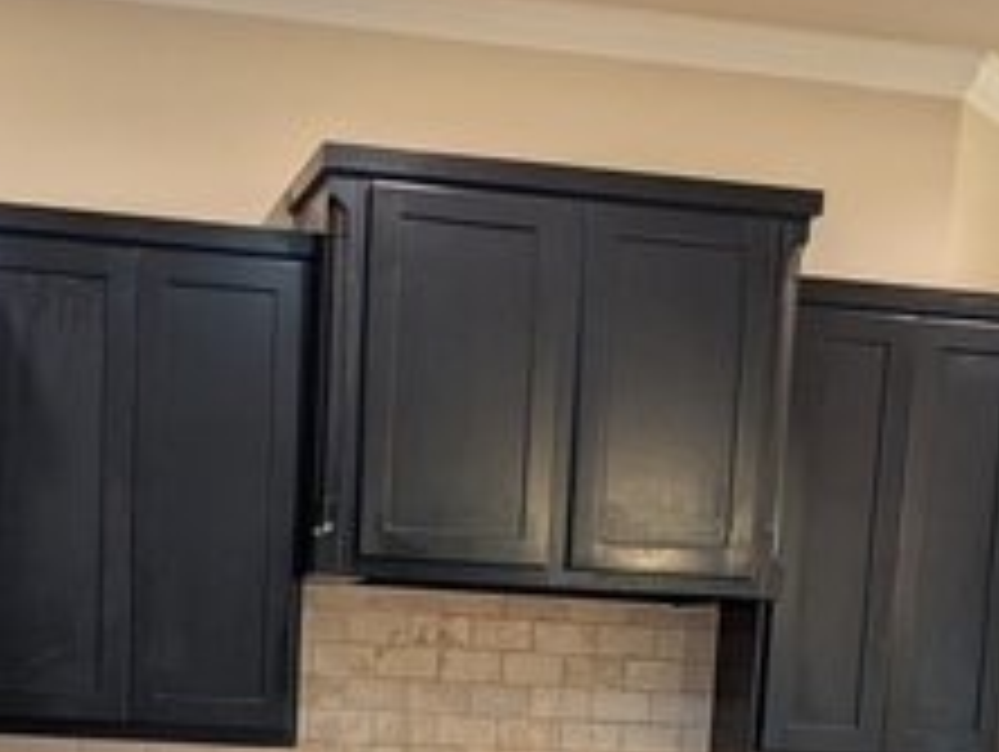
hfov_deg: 24.1
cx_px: 416
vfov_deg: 16.7
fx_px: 2340
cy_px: 1099
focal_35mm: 81
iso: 252
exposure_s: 1/24
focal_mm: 4.38
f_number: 1.73
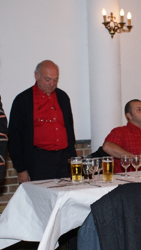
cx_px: 164
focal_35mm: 71
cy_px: 125
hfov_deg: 16.4
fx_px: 472
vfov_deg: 29.8
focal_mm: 30
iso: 400
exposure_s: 1/60
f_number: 5.6
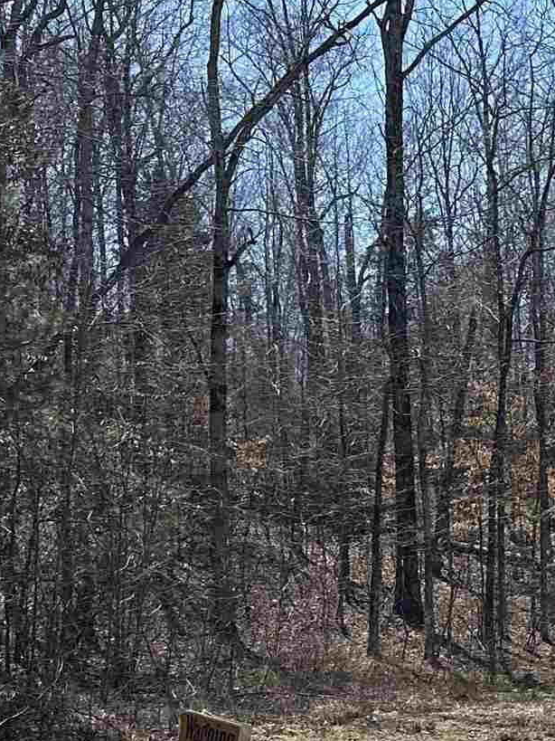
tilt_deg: +2.5
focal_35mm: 90
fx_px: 1924
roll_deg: +3.9
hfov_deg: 15.0
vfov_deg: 21.3
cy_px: 671
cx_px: 888
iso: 80
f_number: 1.78
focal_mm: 6.86
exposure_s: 1/3472
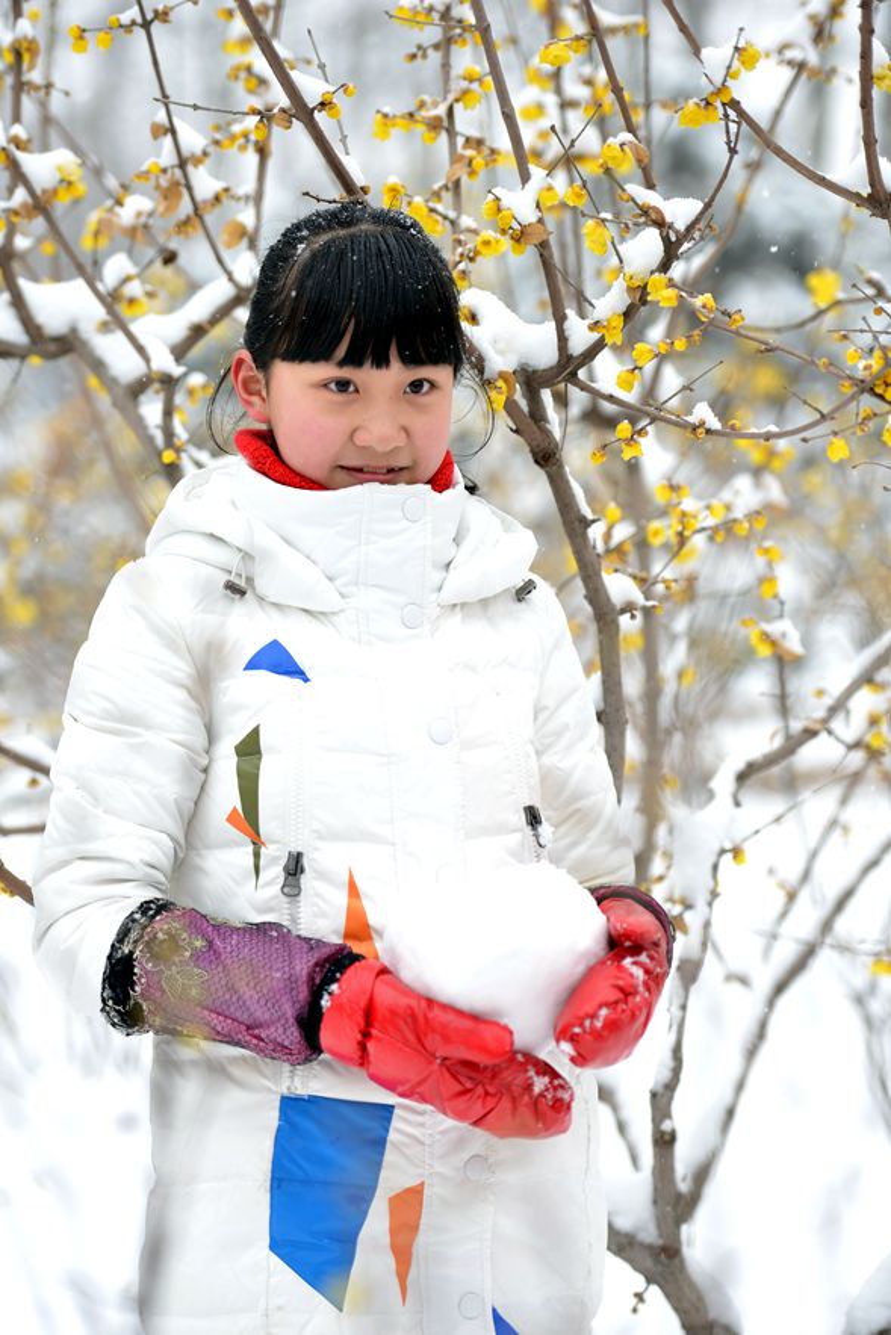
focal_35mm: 102
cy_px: 668
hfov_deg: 13.4
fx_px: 3785
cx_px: 446
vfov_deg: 20.0
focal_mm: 102
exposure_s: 1/320
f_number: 2.8
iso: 125
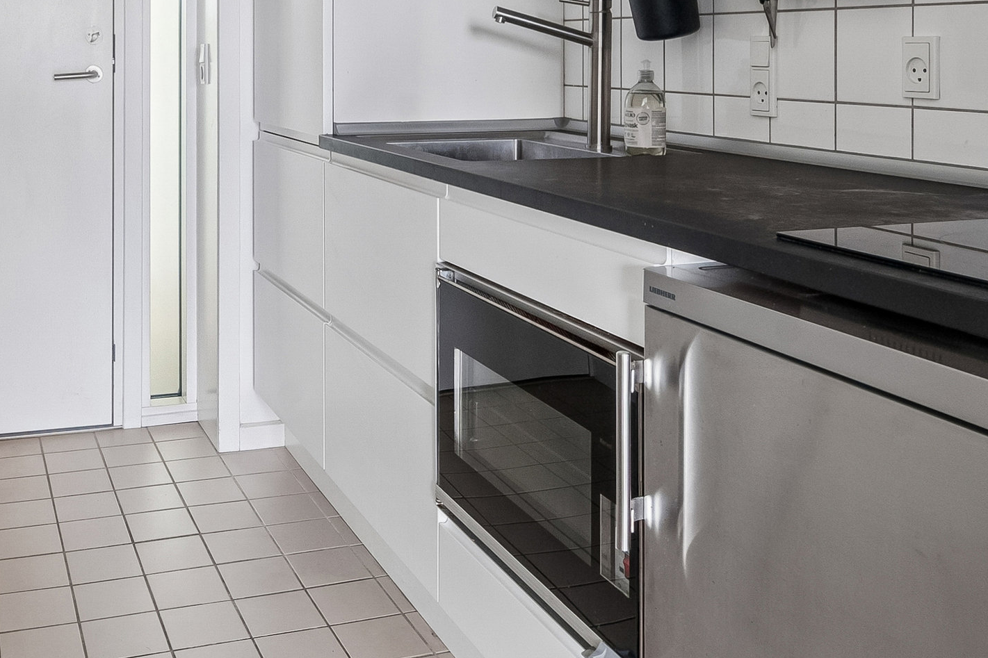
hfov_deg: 49.2
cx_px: 280
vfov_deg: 32.4
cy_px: 7
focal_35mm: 38
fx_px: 1043
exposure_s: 1/10
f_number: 10
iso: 200
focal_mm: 12
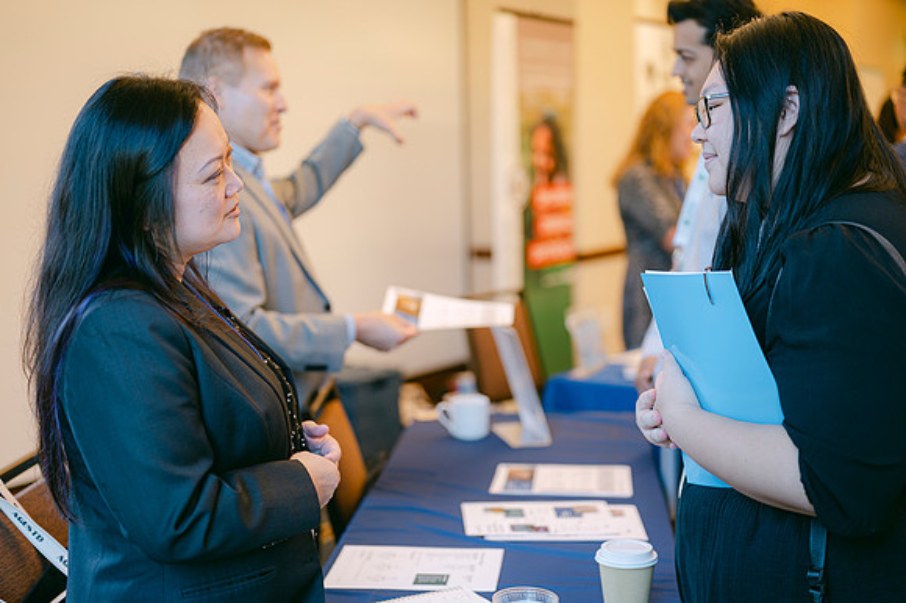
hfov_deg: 39.6
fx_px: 1258
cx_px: 453
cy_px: 302
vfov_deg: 27.0
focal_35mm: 50
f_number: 2
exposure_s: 1/125
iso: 200
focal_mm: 50
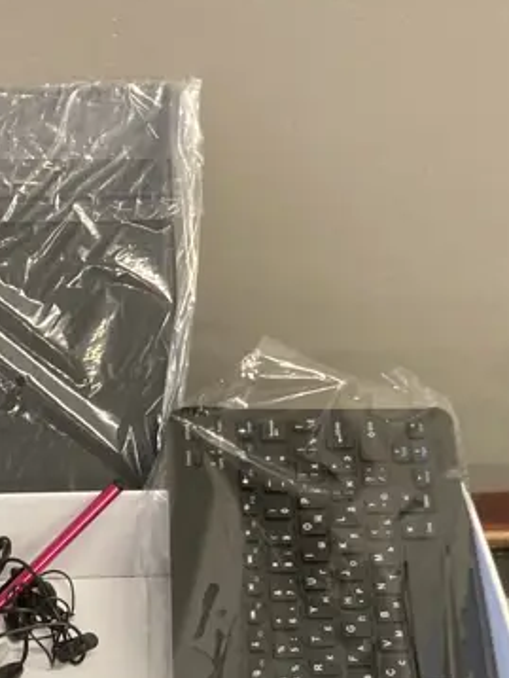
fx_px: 1567
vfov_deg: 22.8
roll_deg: -1.5
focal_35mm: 80
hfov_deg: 18.5
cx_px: 235
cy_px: 765
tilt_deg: -42.5
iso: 160
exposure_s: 1/50
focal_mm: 3.99
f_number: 1.8
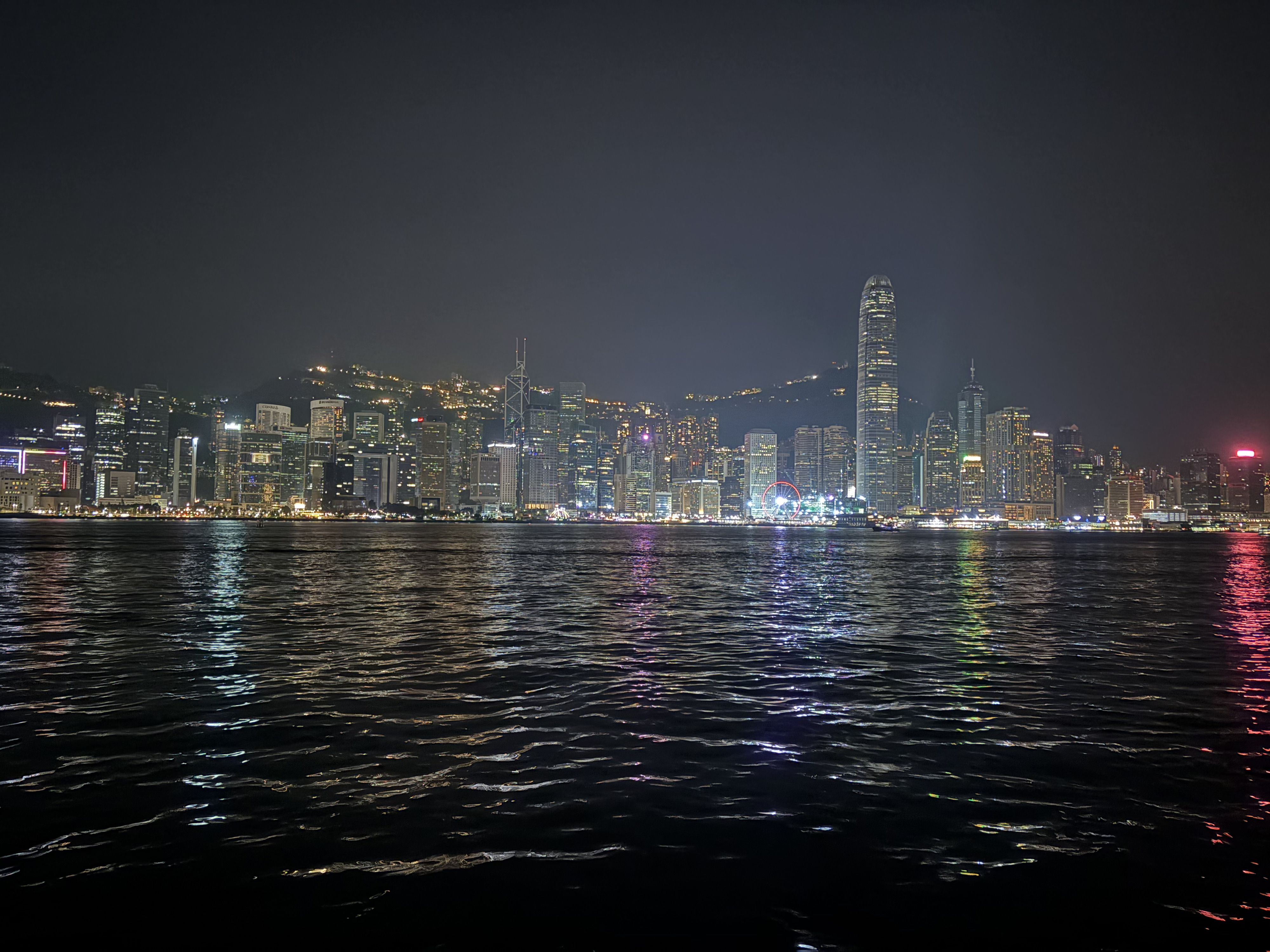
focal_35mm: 26
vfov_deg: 53.1
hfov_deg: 67.3
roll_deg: -0.4
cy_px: 476
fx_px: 954
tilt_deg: +3.5
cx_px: 635
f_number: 1.6
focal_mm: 5.96
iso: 1000
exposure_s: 1/9
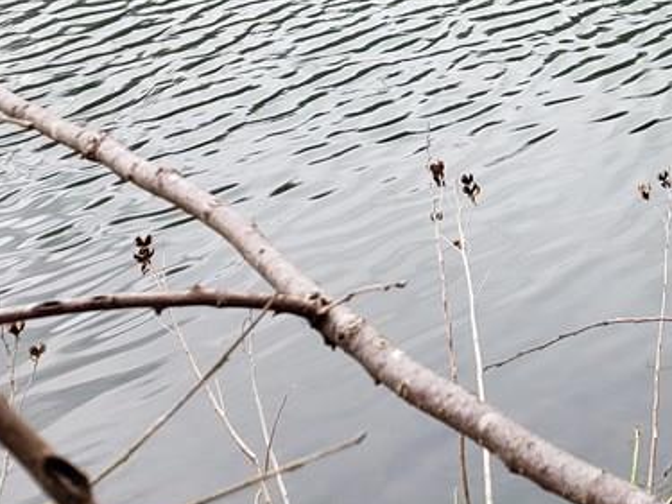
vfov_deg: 19.6
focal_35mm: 71
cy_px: -79
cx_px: 788
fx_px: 1378
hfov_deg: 24.9
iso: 50
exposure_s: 1/245
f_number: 2.4
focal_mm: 4.3
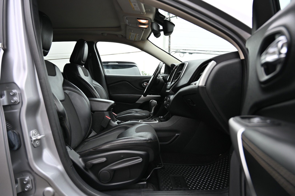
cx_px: 148
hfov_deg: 73.8
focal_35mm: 24
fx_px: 197
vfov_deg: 53.1
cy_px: 98
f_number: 4
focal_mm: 24
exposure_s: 1/250
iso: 280
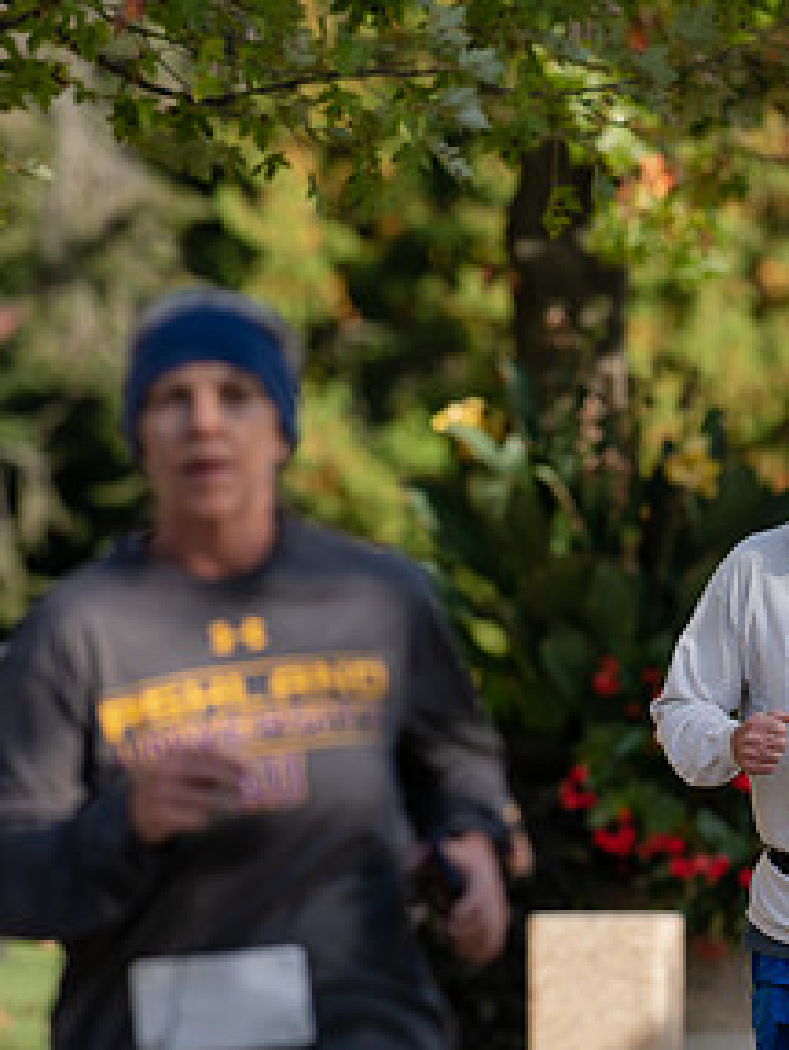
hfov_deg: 2.5
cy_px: 652
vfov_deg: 3.4
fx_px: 17752
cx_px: 763
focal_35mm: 585
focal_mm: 300
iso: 200
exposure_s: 1/640
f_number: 5.6
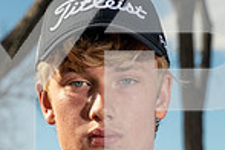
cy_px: 258
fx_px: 1156
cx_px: 80
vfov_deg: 7.2
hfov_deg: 11.1
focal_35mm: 185
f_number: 4.5
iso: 500
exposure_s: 1/200
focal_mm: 47
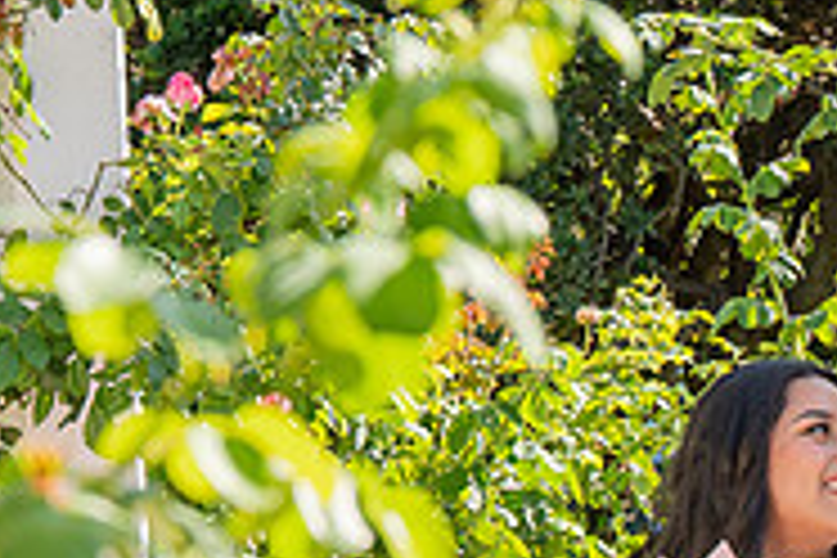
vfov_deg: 4.0
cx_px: 903
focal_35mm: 340
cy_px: 1094
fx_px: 7904
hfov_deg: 6.0
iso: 500
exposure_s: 1/500
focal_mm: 80
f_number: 8
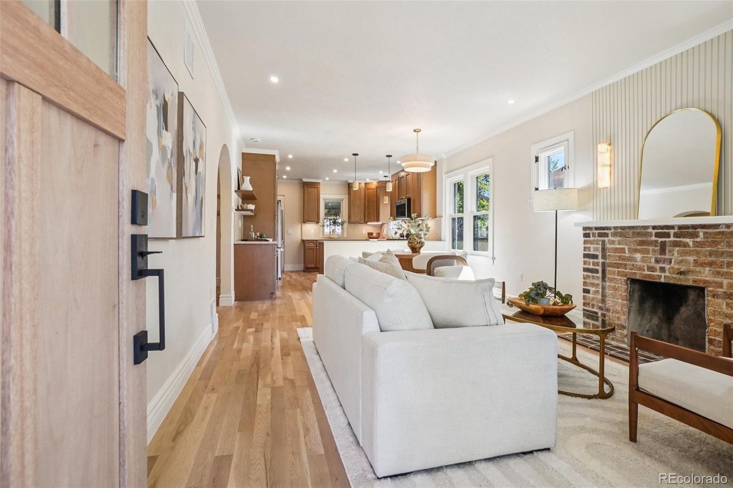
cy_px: 244
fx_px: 366
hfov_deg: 90.0
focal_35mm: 18
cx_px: 366
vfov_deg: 67.4
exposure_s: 1/30
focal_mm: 12
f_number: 8
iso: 250
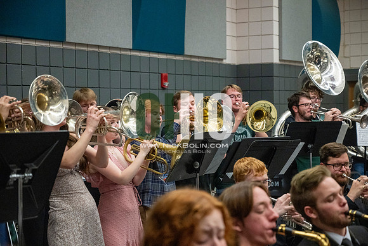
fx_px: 716
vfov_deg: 19.5
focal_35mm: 70
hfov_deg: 28.8
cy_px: 123
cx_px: 184
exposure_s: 1/500
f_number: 4
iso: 10000
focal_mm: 70
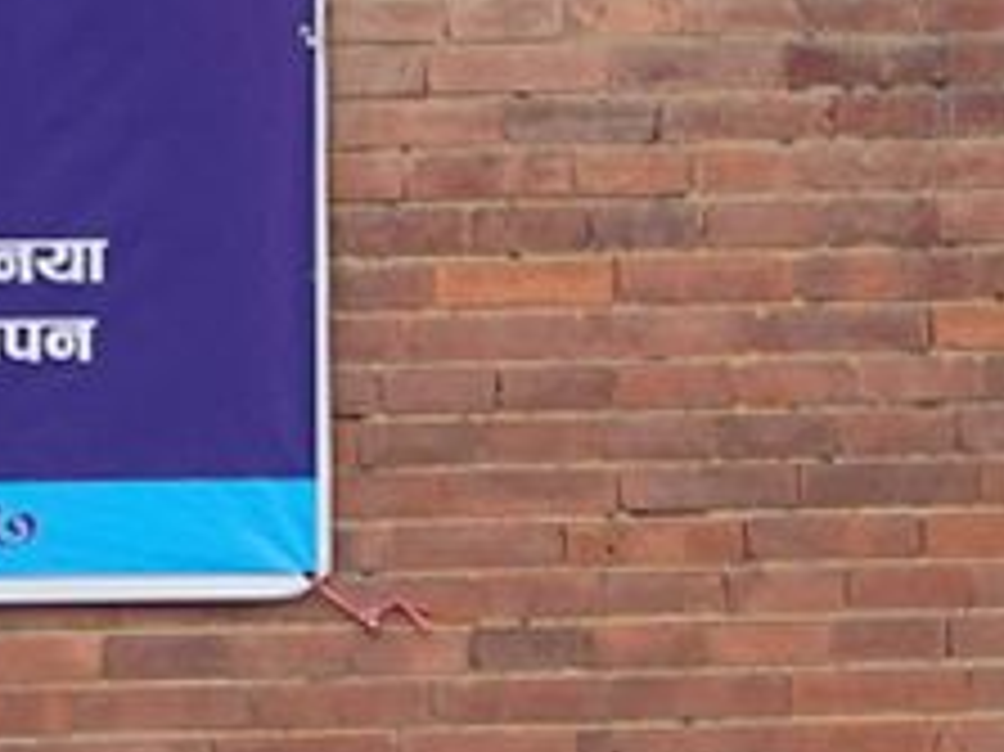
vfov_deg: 7.1
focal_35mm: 207
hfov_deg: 9.5
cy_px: 910
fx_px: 6001
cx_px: 756
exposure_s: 1/100
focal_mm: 24
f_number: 9
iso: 800
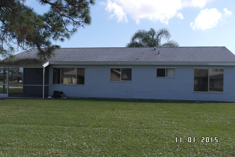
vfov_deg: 36.9
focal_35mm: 36
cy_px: 78
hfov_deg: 53.1
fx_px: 235
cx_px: 118
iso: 100
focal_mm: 24
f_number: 6.3
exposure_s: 1/180
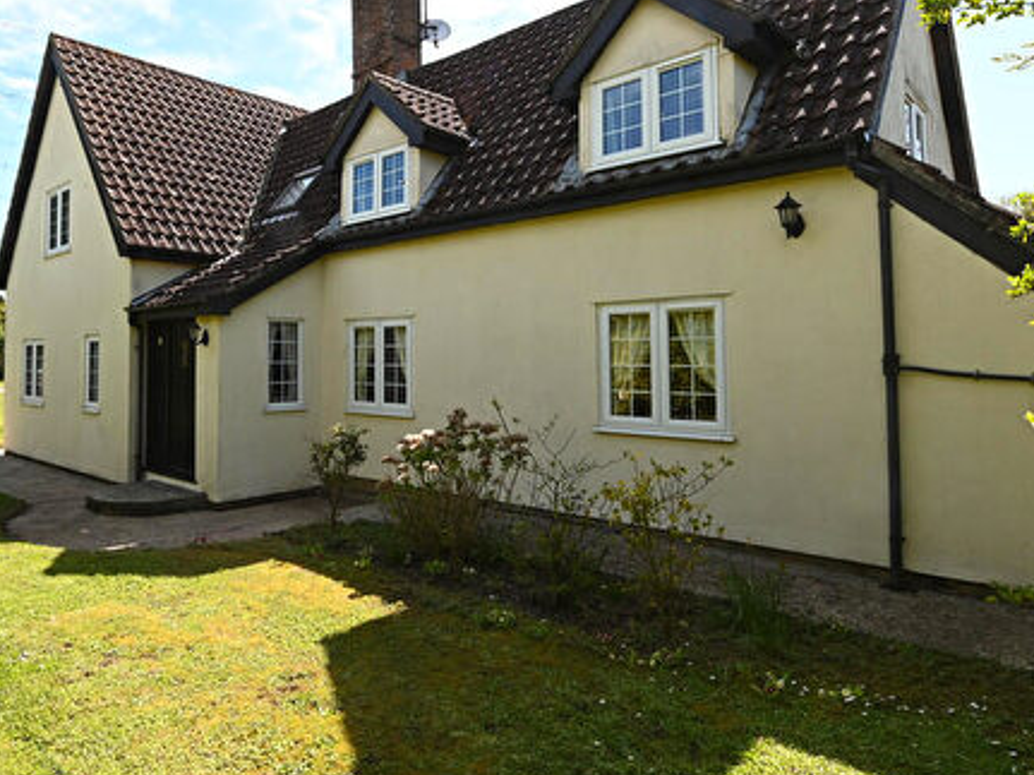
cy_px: 329
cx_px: 377
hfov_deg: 68.1
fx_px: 747
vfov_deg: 54.6
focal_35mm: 25
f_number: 7.1
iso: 320
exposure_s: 1/200
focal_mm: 16
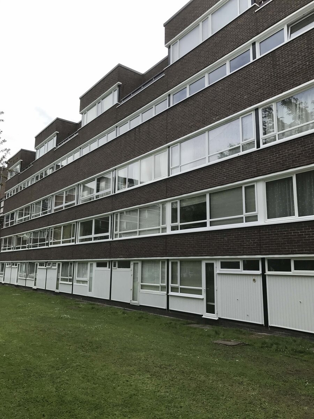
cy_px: 210
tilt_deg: +12.0
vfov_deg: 63.4
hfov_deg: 49.7
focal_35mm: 28
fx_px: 339
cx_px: 157
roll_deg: -0.6
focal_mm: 3.99
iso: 20
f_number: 1.8
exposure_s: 1/1953
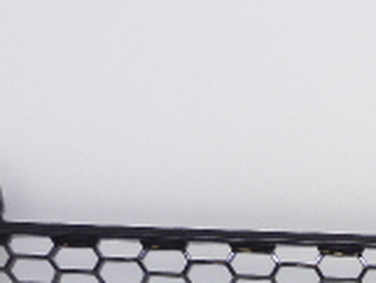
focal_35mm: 111
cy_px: 346
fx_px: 1207
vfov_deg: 13.0
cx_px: 462
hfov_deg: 16.9
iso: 125
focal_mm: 4.9
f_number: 3.3
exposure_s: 1/60
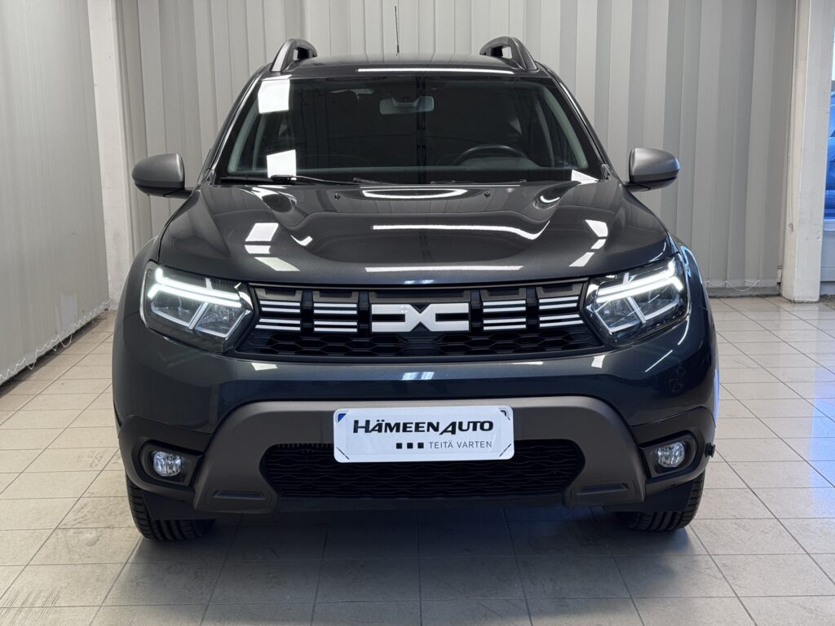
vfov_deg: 30.3
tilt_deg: -10.5
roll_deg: +0.6
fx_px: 1158
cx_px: 418
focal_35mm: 48
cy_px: 313
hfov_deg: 39.7
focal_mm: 6.76
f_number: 1.78
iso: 125
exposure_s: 1/98
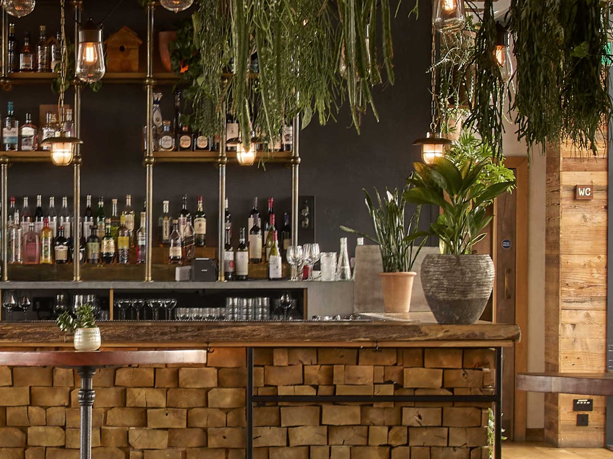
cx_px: 69
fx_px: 2372
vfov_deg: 11.1
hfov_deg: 14.6
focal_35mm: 134
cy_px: 265
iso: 100
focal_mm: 24
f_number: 11
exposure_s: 1/3
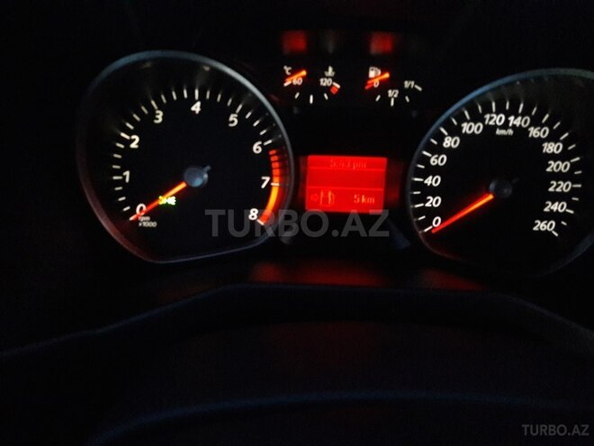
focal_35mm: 28
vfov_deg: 49.7
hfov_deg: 63.4
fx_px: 480
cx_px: 297
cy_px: 223
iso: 800
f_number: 1.9
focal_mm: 3.7
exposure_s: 1/17
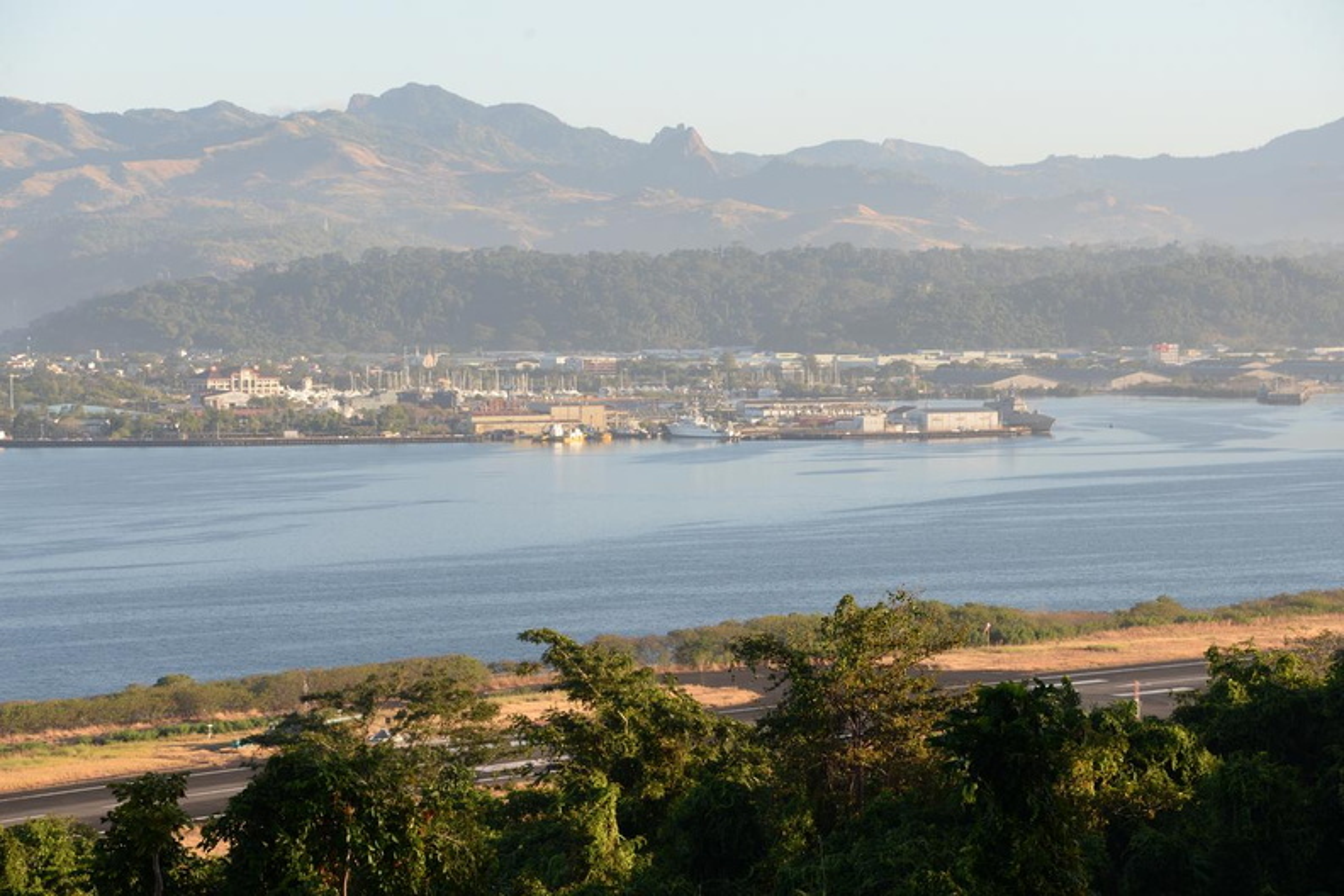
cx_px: 672
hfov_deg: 19.5
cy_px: 448
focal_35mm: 105
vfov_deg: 13.0
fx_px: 3920
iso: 125
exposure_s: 1/125
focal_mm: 105
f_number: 8
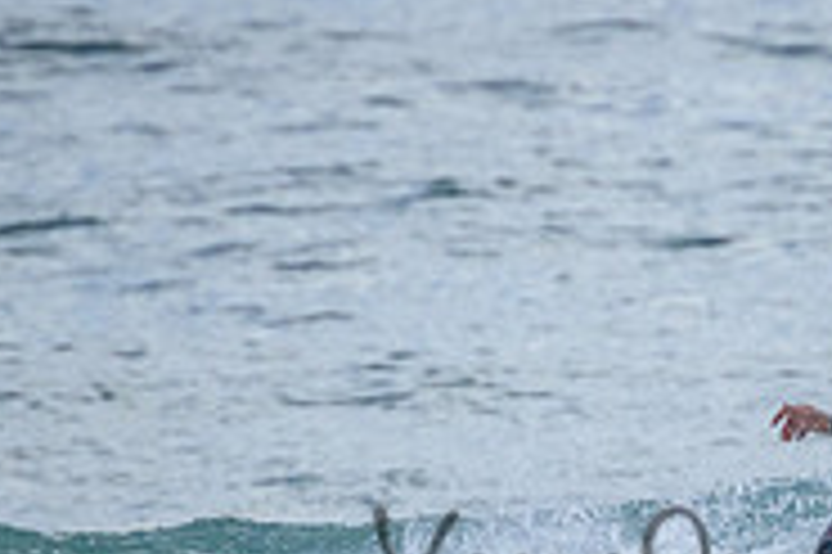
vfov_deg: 0.5
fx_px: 57956
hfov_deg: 0.8
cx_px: 836
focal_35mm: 2510
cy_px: 538
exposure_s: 1/1000
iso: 4500
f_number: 11
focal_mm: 800
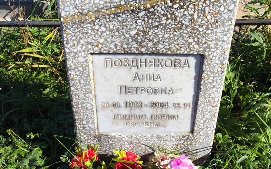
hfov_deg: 37.5
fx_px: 399
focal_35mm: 54
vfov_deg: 24.0
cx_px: 134
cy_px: 90
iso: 50
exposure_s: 1/983
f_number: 1.7
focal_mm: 4.71
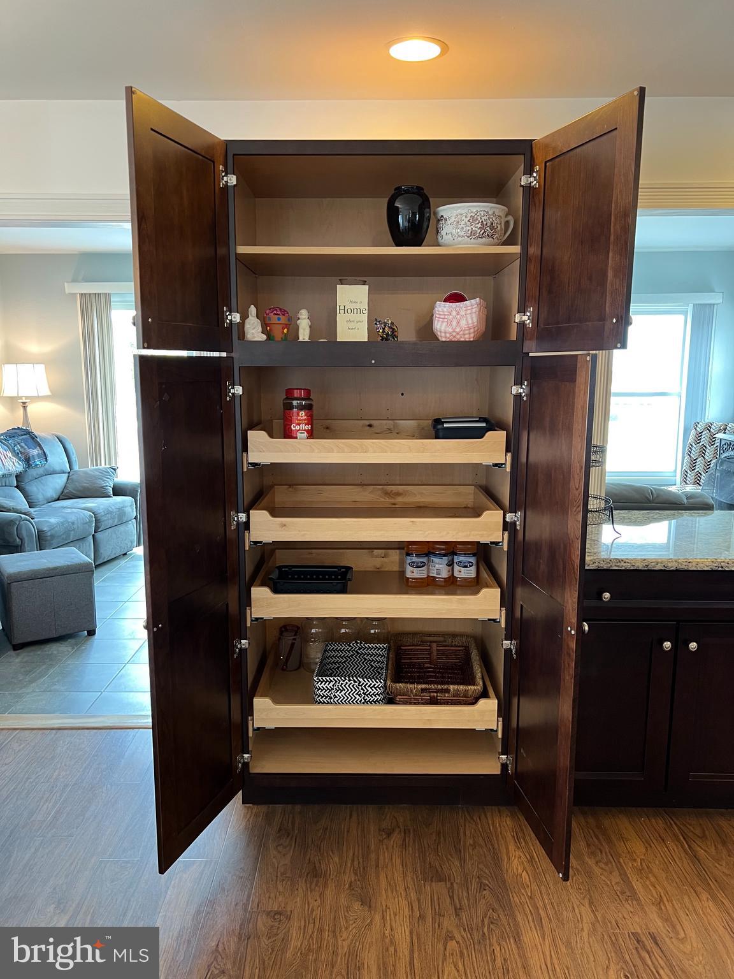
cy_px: 490
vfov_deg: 67.3
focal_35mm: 26
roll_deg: -0.3
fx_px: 735
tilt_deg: -9.7
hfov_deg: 53.1
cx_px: 367
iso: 250
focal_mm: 5.7
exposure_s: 1/60
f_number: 1.5
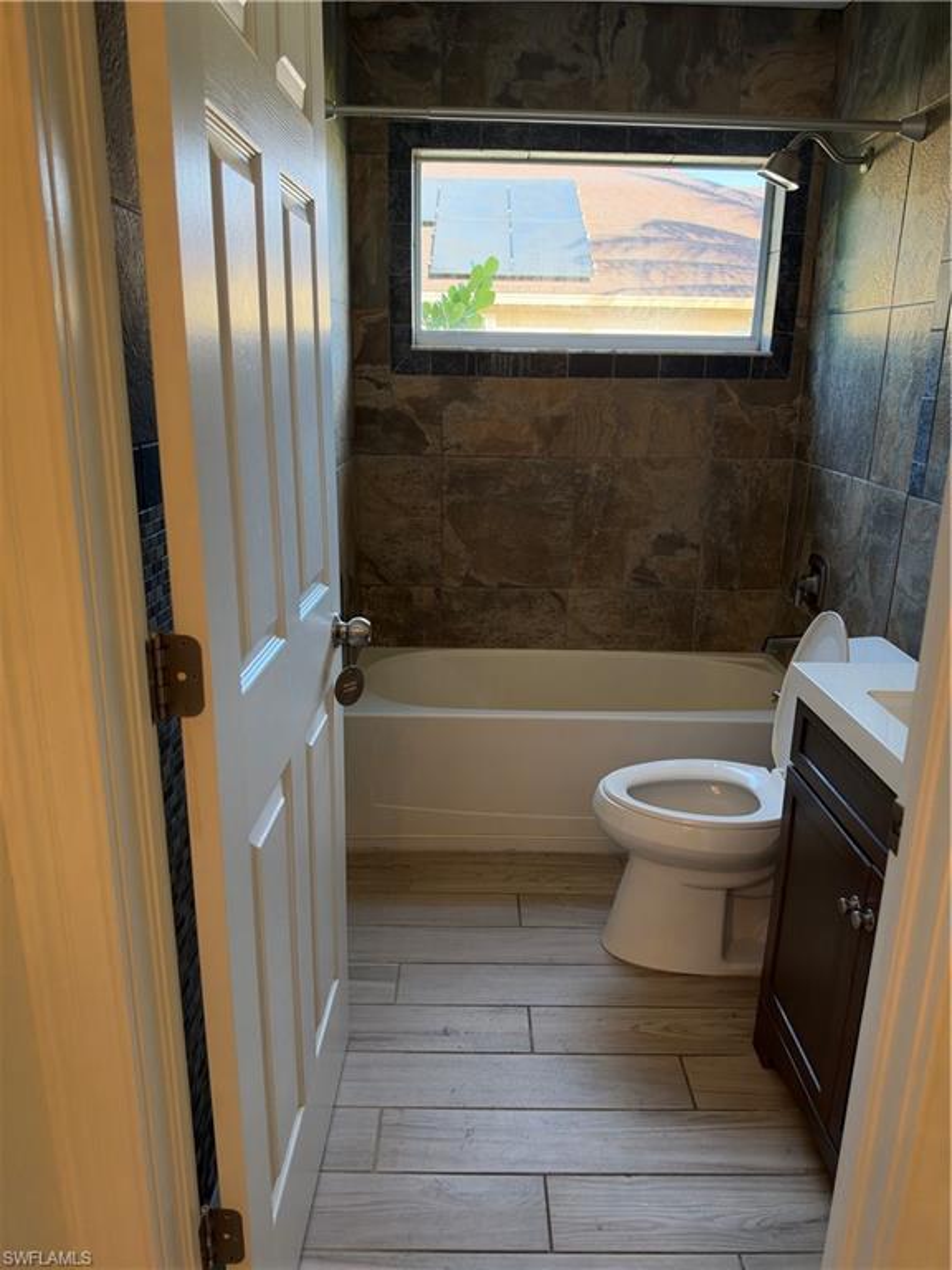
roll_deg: -0.9
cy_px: 635
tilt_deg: -17.3
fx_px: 880
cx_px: 476
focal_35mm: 24
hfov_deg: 56.8
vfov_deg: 71.6
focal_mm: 6.93
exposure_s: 1/120
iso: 250
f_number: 1.8
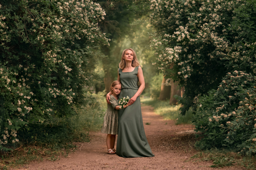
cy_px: 85
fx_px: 533
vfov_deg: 18.2
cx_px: 128
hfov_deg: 27.0
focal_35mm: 75
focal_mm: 50
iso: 500
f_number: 1.8
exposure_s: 1/800
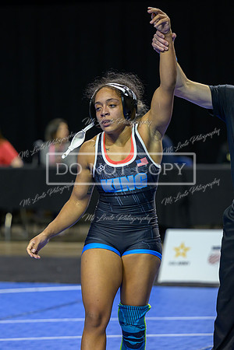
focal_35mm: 218
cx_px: 107
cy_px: 175
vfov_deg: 9.5
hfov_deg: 6.3
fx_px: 2120
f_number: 2.8
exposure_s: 1/1000
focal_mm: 145
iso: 2500
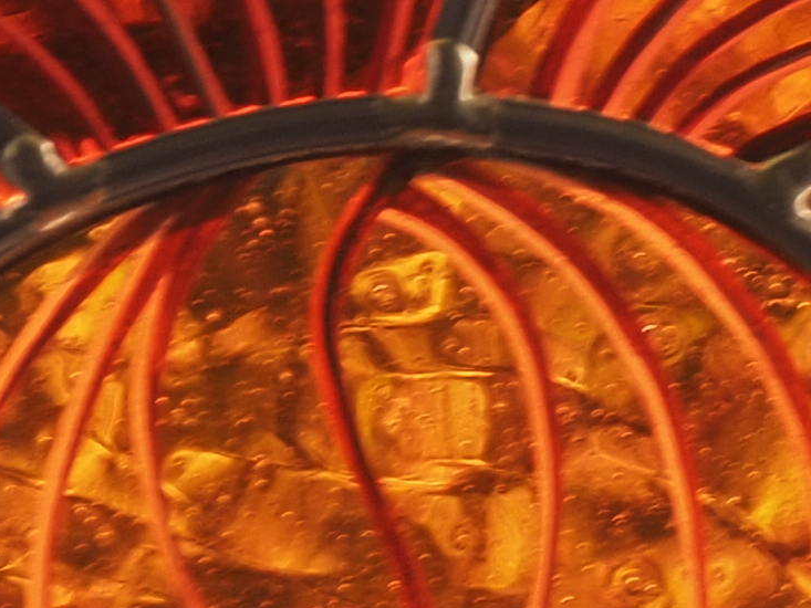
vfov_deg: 2.8
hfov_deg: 3.8
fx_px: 12372
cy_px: 106
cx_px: 103
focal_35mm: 528
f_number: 9
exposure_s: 1/8
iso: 320
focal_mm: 42
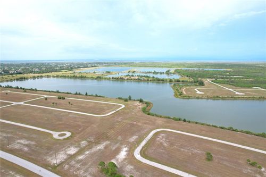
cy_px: 88
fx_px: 162
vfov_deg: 57.2
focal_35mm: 22
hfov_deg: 78.6
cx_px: 133
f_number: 2.8
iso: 100
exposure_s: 1/1250
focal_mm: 8.38
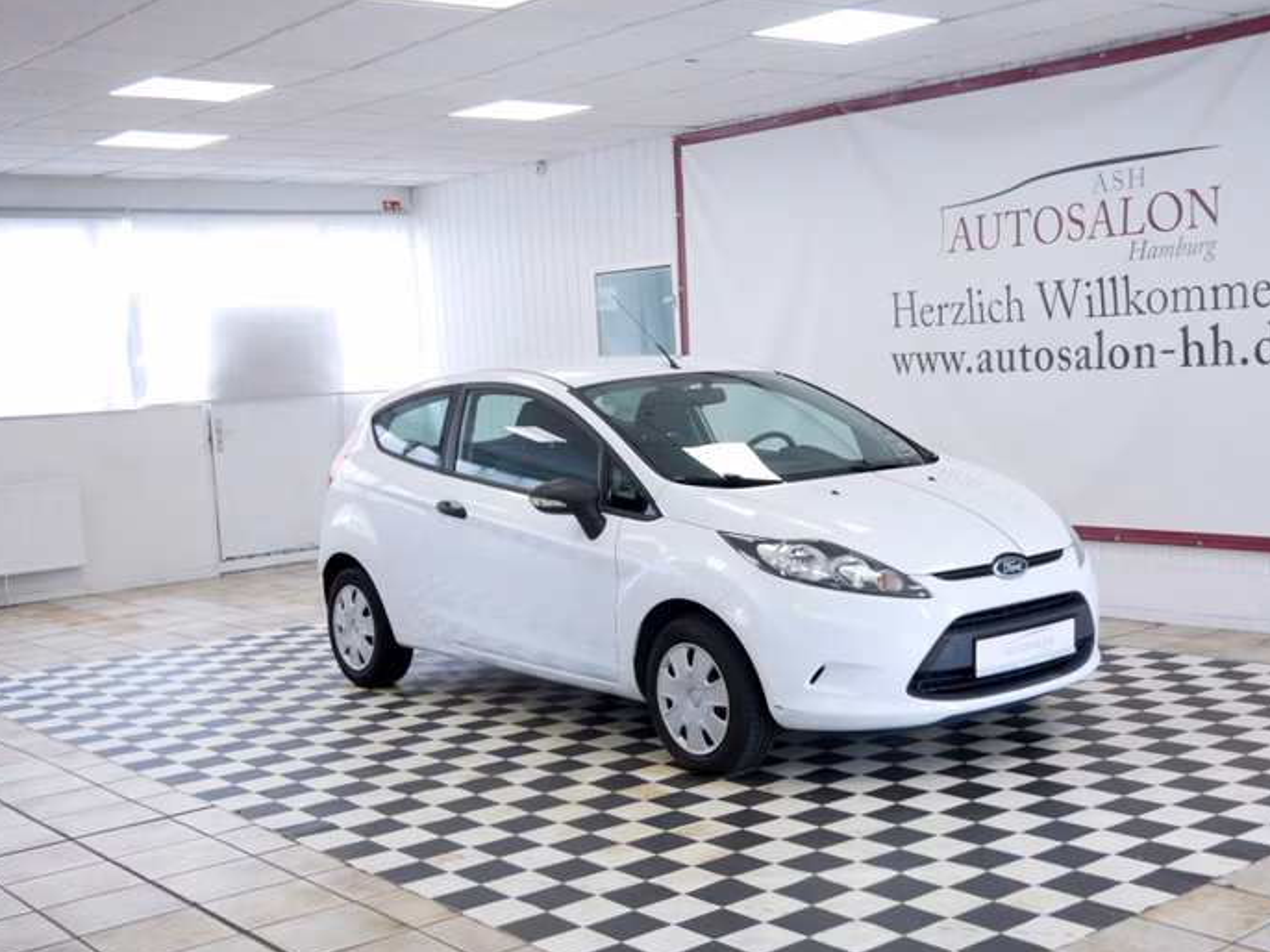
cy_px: 507
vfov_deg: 34.3
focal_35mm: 42
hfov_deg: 44.7
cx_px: 700
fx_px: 1540
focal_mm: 18
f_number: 3.9
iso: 250
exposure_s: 1/60
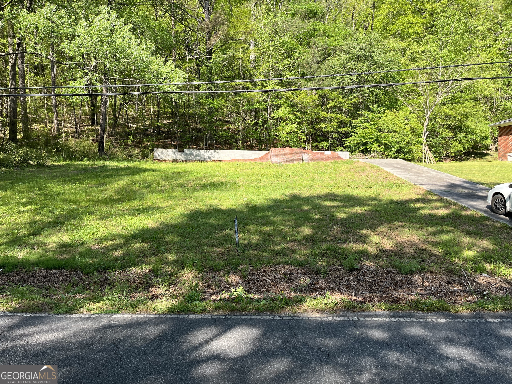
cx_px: 256
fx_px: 385
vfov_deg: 53.1
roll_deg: +0.3
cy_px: 192
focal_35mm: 26
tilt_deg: -0.5
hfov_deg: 67.3
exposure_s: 1/913
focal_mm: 5.1
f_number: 1.6
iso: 50
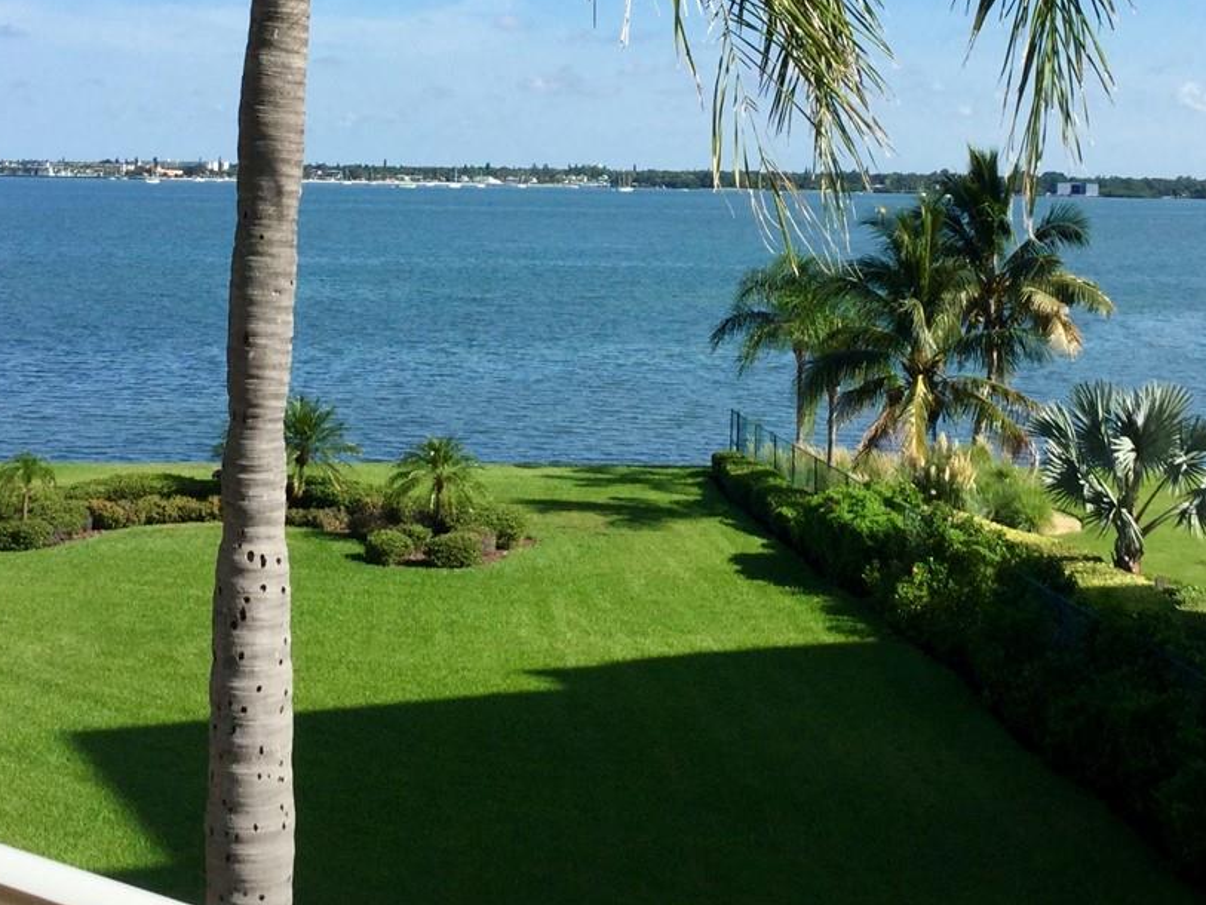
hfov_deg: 31.7
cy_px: 242
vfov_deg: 23.8
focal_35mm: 61
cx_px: 601
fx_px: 2126
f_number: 2.4
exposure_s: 1/1404
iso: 25
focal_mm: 3.3
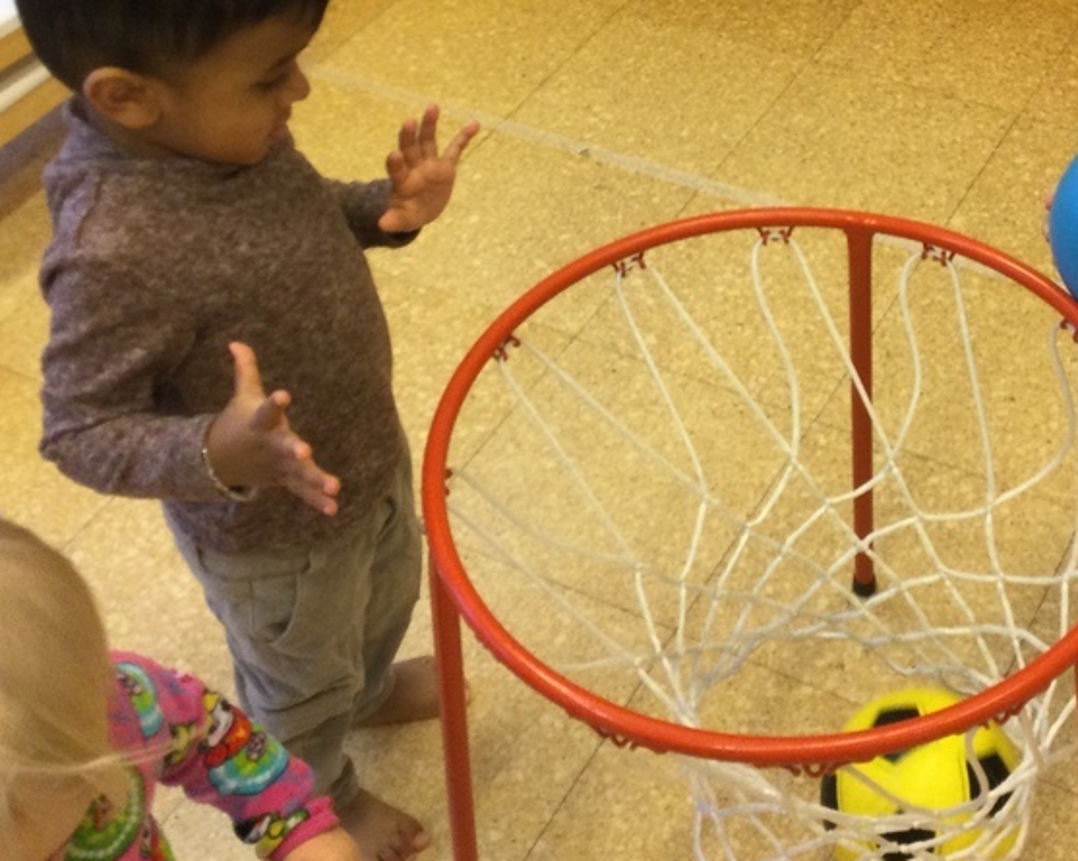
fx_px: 1849
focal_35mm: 58
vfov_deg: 25.7
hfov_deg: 31.9
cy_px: 166
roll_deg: +1.7
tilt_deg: -37.1
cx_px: 808
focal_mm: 3.3
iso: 50
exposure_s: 1/33
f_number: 2.4
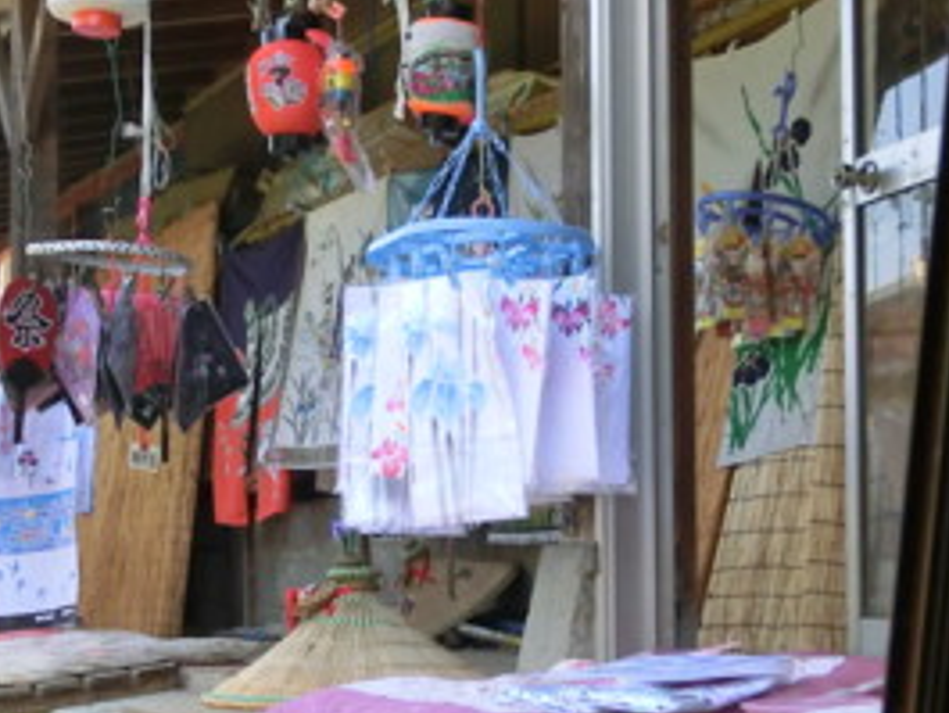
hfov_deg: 22.7
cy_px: 419
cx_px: 329
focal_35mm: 86
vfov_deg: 17.2
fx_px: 2359
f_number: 4.5
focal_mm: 10.04
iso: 250
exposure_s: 1/320
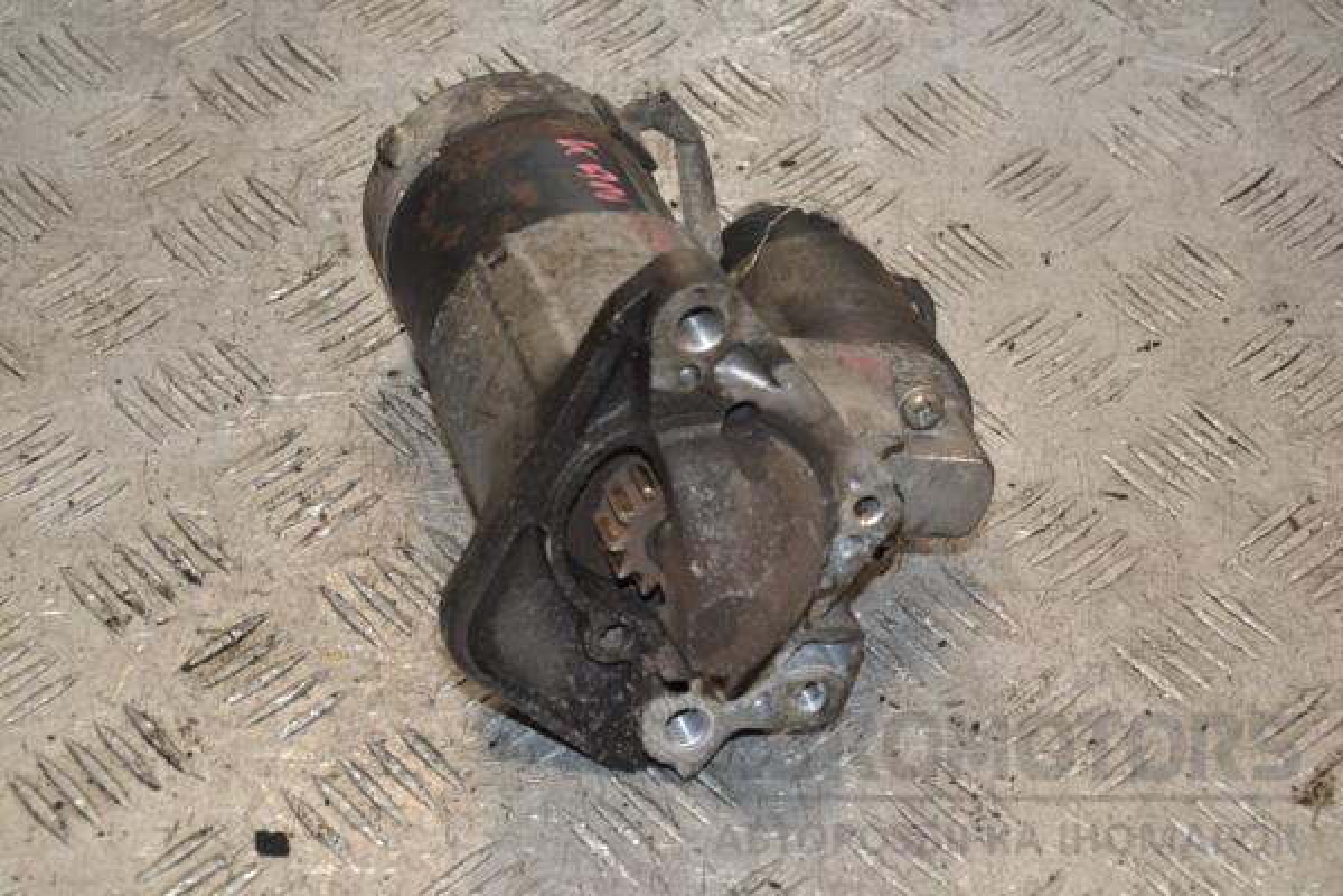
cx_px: 672
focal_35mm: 87
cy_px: 448
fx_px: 3245
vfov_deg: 15.7
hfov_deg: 23.4
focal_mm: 58
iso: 800
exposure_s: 1/200
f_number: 9
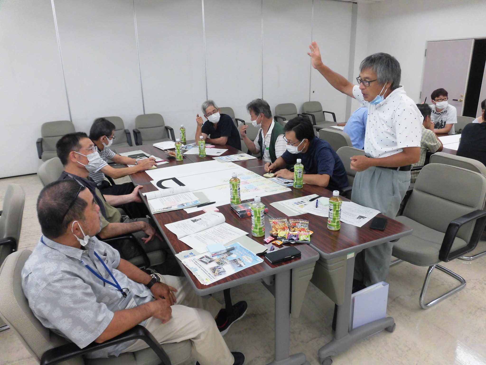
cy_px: 182
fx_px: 337
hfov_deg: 71.6
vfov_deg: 56.8
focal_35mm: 24
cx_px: 243
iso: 160
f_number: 3.1
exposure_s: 1/60
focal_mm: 4.3
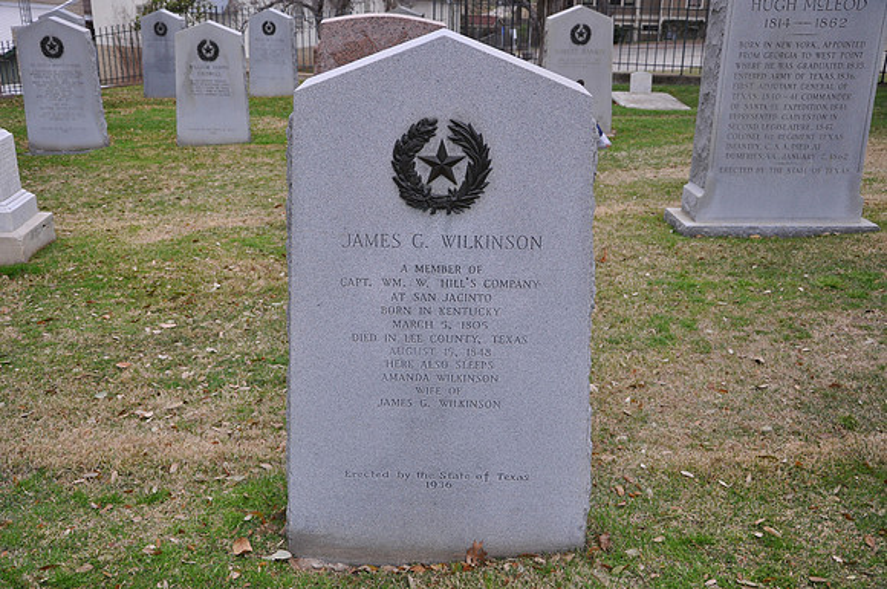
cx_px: 444
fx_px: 960
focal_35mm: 39
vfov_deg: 34.1
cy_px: 294
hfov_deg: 49.6
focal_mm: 26
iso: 320
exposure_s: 1/125
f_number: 5.6
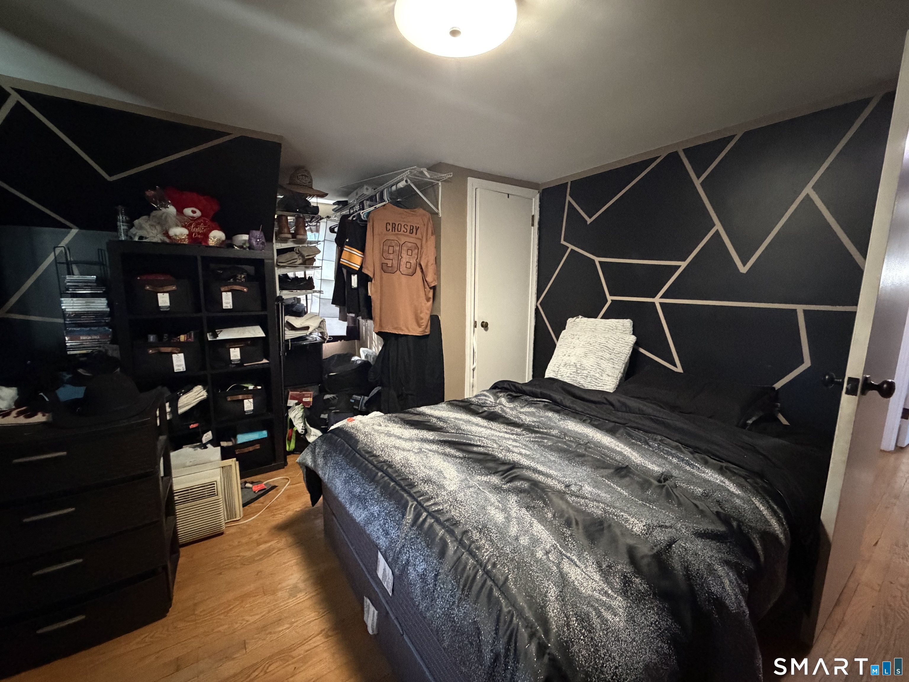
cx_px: 454
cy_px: 341
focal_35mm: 14
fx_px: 368
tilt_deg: -8.6
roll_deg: +0.2
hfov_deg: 102.1
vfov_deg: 85.7
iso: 1600
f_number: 2.2
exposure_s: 1/40
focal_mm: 2.22
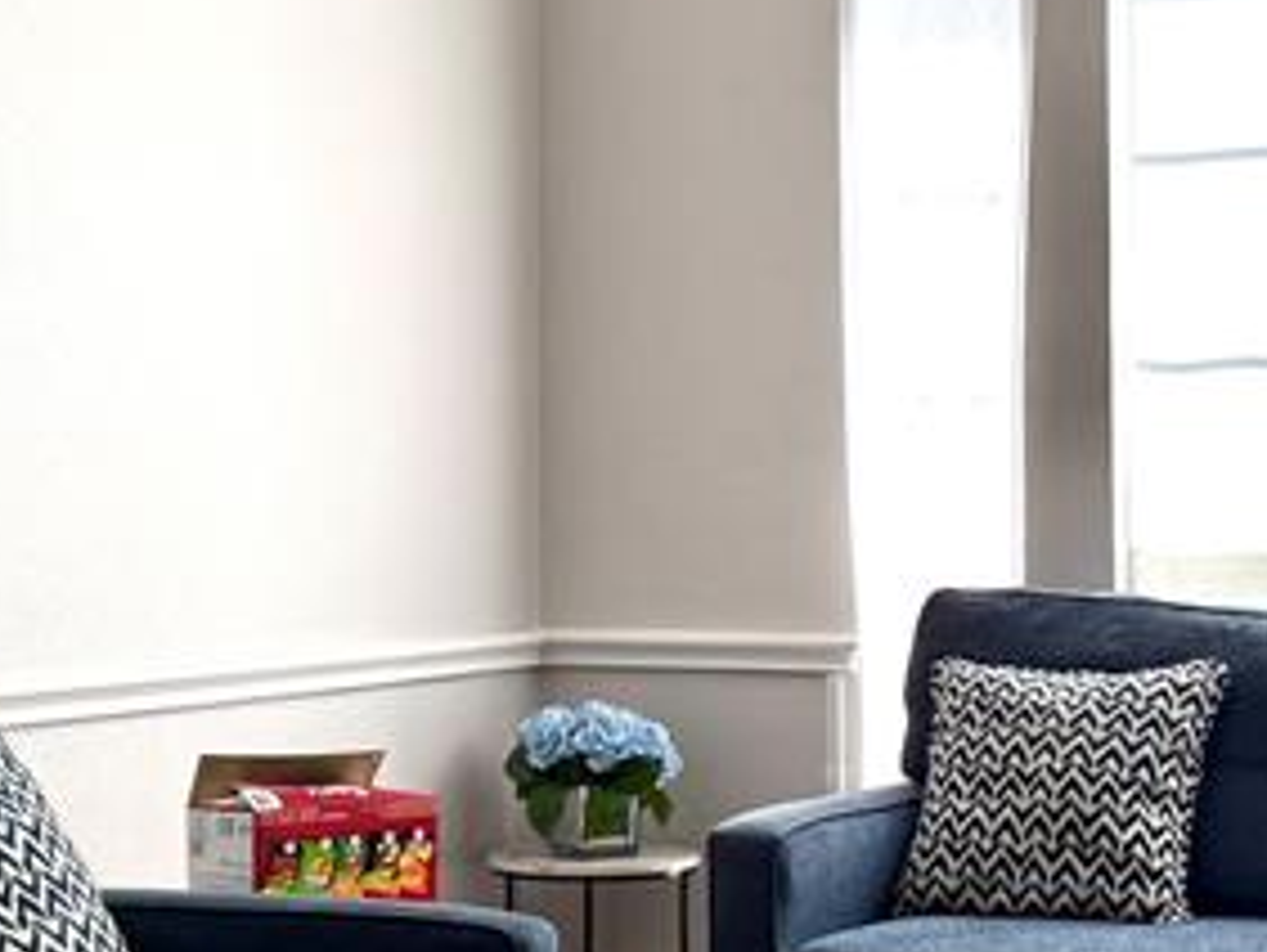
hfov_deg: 22.5
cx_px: 719
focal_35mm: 87
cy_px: 431
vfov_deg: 17.0
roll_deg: +0.6
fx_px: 3187
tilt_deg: +1.7
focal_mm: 6.76
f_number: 1.78
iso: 100
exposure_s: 1/598
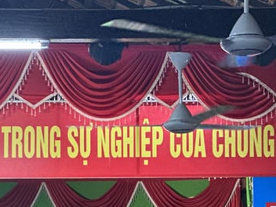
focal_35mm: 219
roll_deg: -0.5
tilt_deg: +4.6
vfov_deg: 6.7
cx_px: -18
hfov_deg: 9.0
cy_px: 258
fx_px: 1746
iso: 125
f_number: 2.8
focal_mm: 9
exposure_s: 1/50
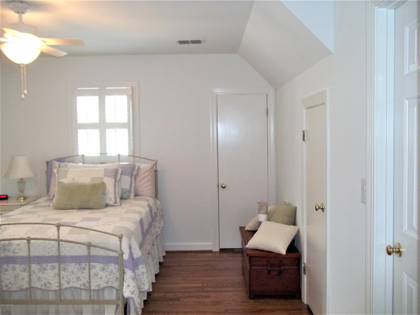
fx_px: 388
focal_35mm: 32
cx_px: 210
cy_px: 158
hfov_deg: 56.8
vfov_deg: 44.2
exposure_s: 1/30
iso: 160
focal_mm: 5.7
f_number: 2.9
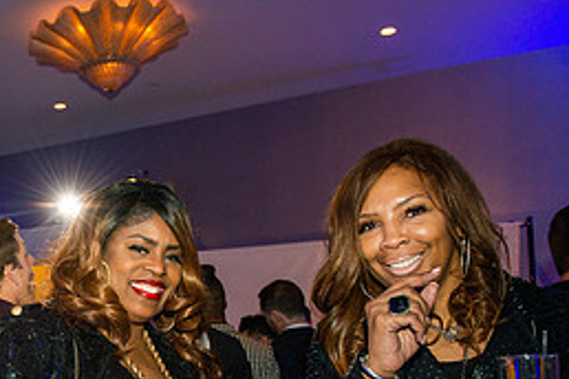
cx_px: -2
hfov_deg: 33.6
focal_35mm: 54
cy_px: 329
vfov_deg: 24.5
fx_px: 853
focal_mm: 24
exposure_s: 1/160
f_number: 4.5
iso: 640
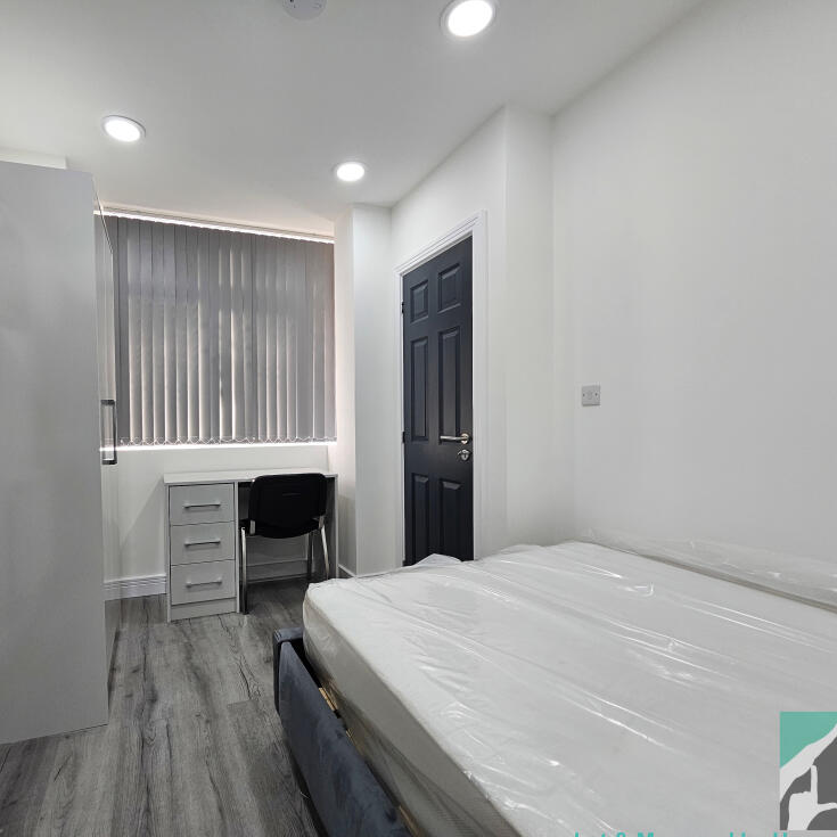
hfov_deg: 86.2
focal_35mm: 16
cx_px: 328
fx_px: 438
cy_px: 427
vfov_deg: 87.4
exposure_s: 1/100
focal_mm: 2.2
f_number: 2.2
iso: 160
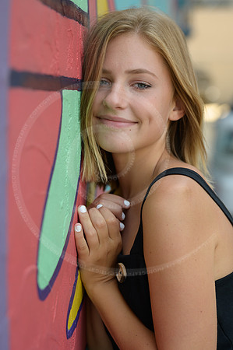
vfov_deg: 23.9
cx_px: 116
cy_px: 175
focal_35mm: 85
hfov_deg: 16.0
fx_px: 827
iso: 160
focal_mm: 85
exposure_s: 1/320
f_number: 3.2
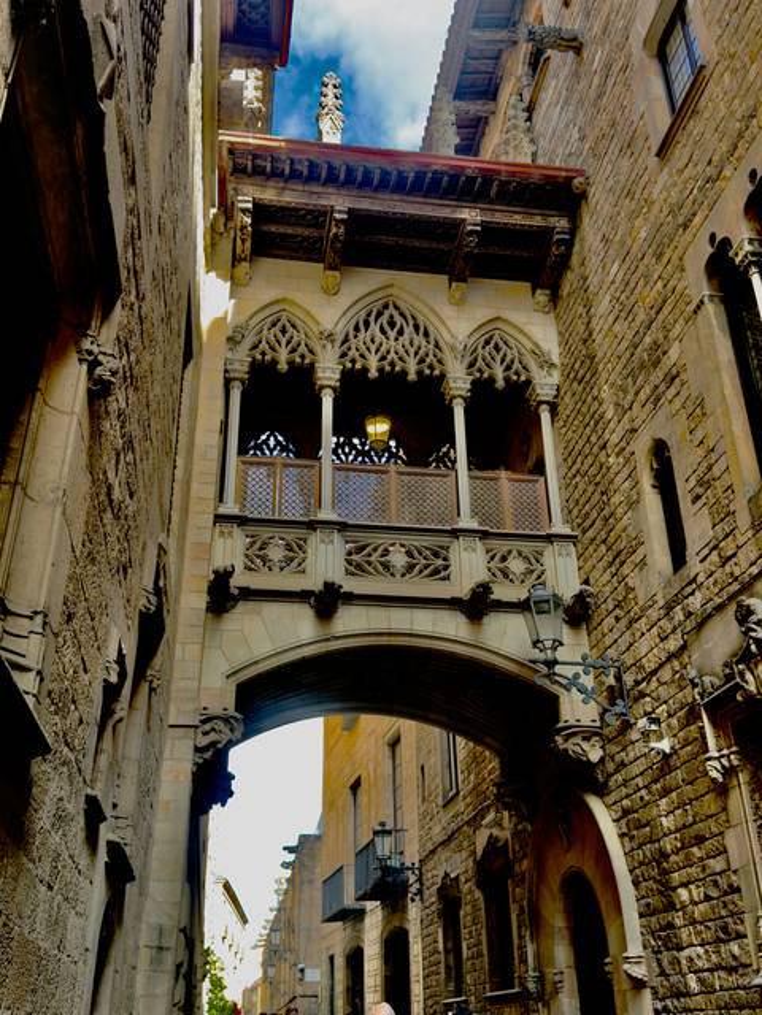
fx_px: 1027
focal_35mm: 35
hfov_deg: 40.7
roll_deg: +1.7
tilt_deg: +28.0
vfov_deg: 52.6
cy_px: 508
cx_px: 381
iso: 125
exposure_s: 1/219
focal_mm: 6.76
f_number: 1.78
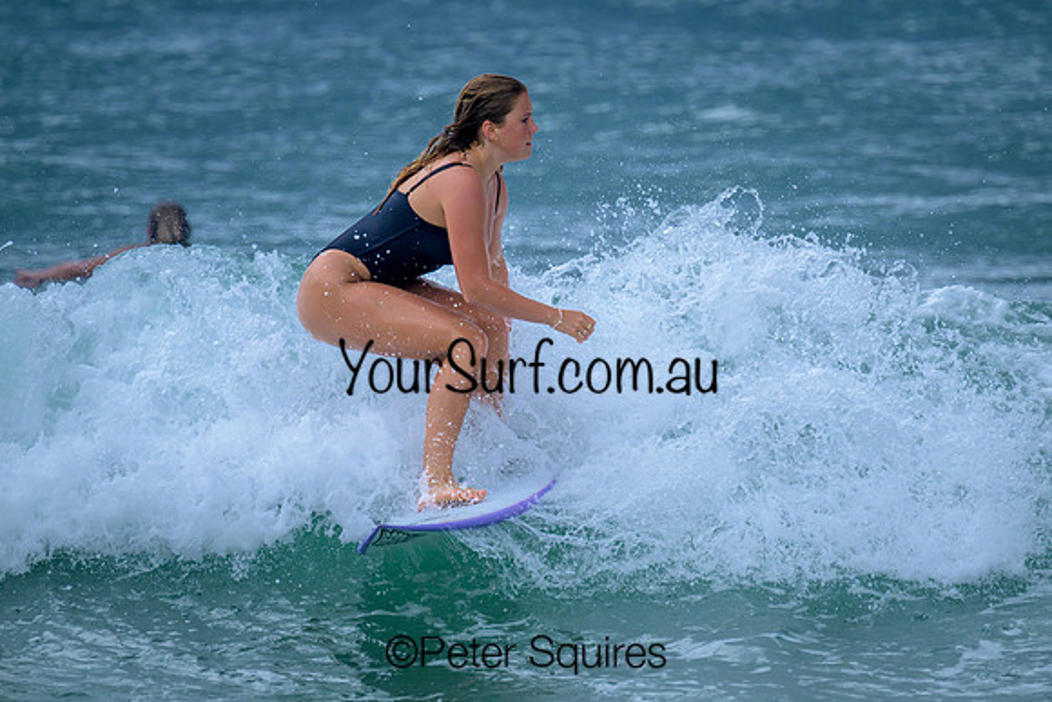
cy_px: 301
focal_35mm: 640
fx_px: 18703
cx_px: 601
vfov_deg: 2.2
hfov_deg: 3.2
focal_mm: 560
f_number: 8
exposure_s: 1/2000
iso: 800
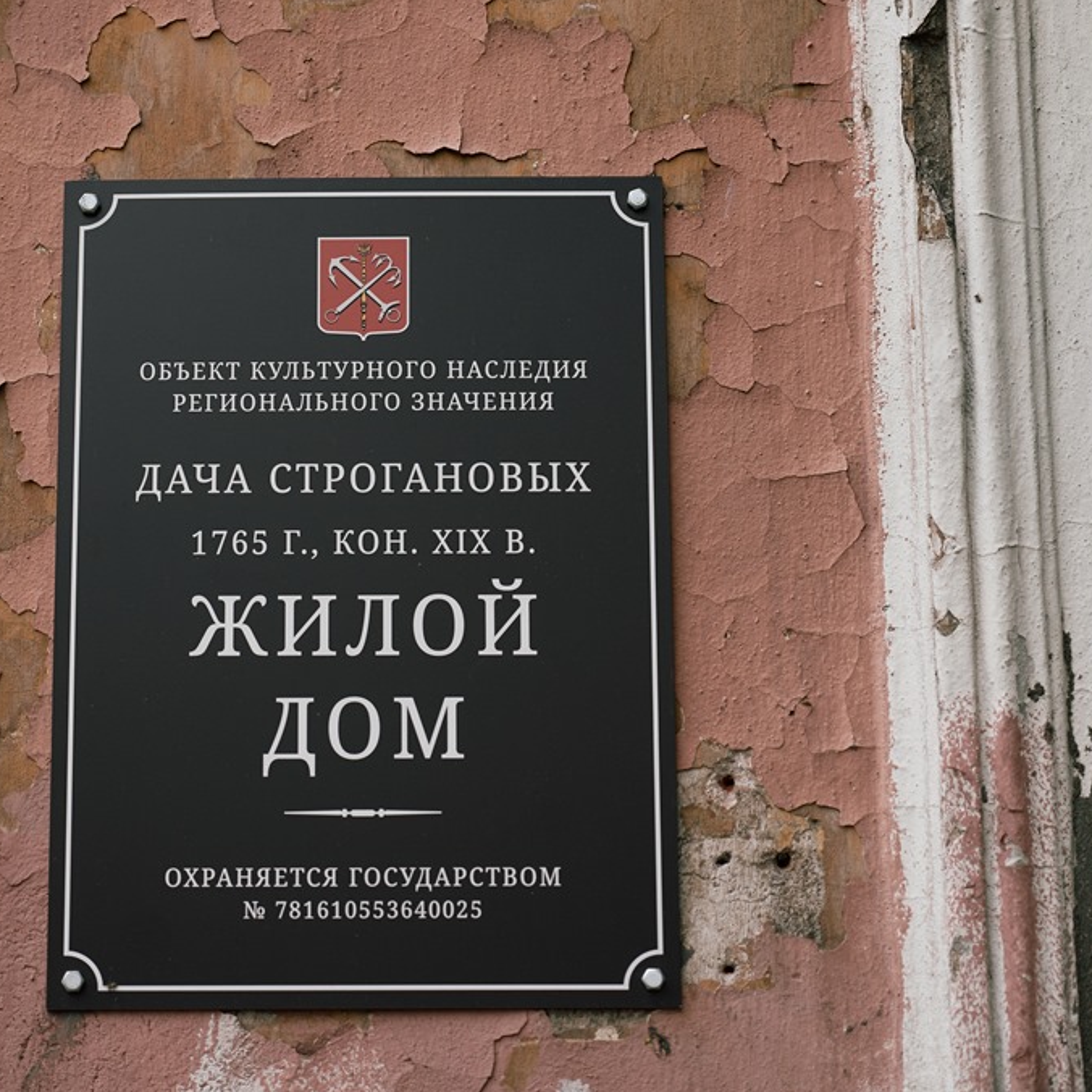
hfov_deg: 20.4
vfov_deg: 20.4
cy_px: 545
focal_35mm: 85
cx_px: 391
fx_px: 3034
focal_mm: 66
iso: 50
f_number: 2.8
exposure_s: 1/400
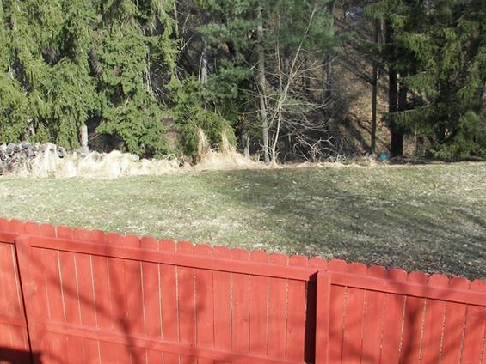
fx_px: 716
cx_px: 219
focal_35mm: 51
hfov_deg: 37.5
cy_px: 152
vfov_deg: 28.5
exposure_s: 1/400
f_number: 2.8
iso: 50
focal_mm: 6
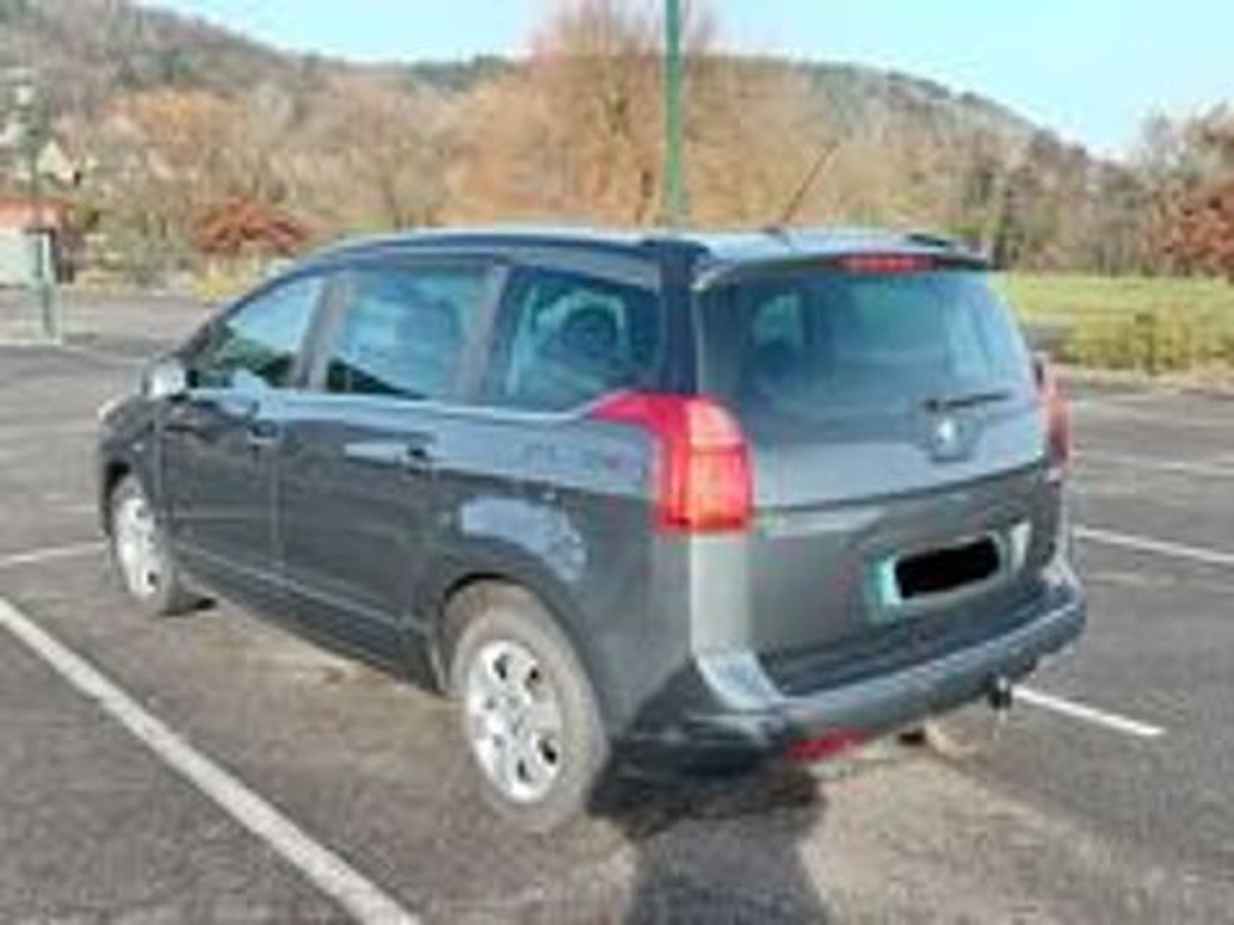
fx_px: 1248
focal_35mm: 35
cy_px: 462
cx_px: 617
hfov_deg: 52.6
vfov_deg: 40.7
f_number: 1.8
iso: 103
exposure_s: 1/166
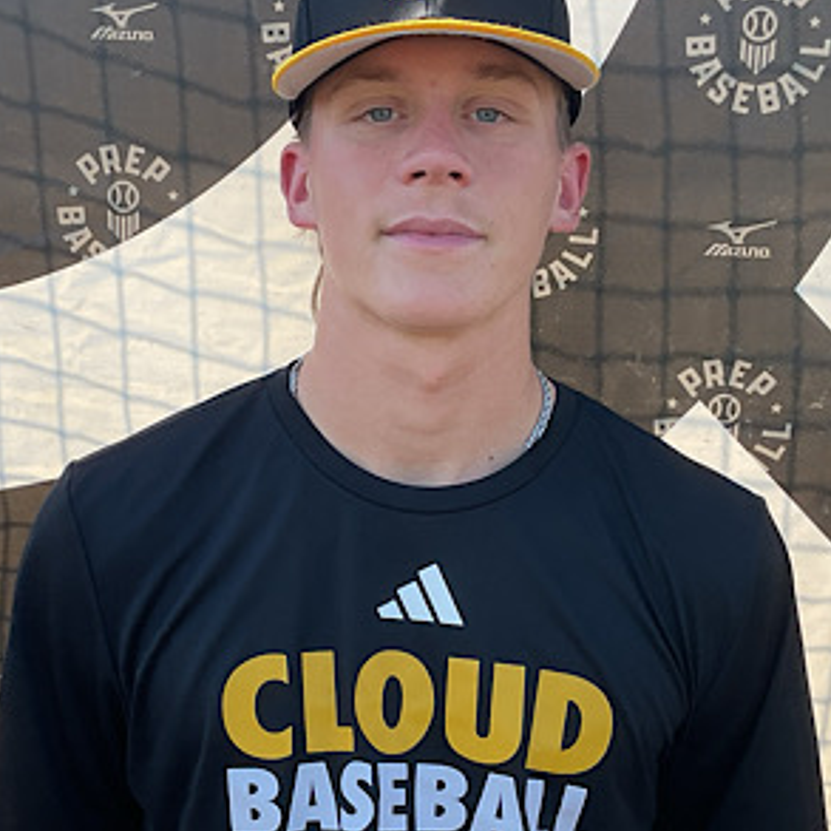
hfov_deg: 47.2
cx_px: 420
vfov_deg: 47.2
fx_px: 951
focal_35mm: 35
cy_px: 445
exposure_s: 1/540
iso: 16
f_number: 1.8
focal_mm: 3
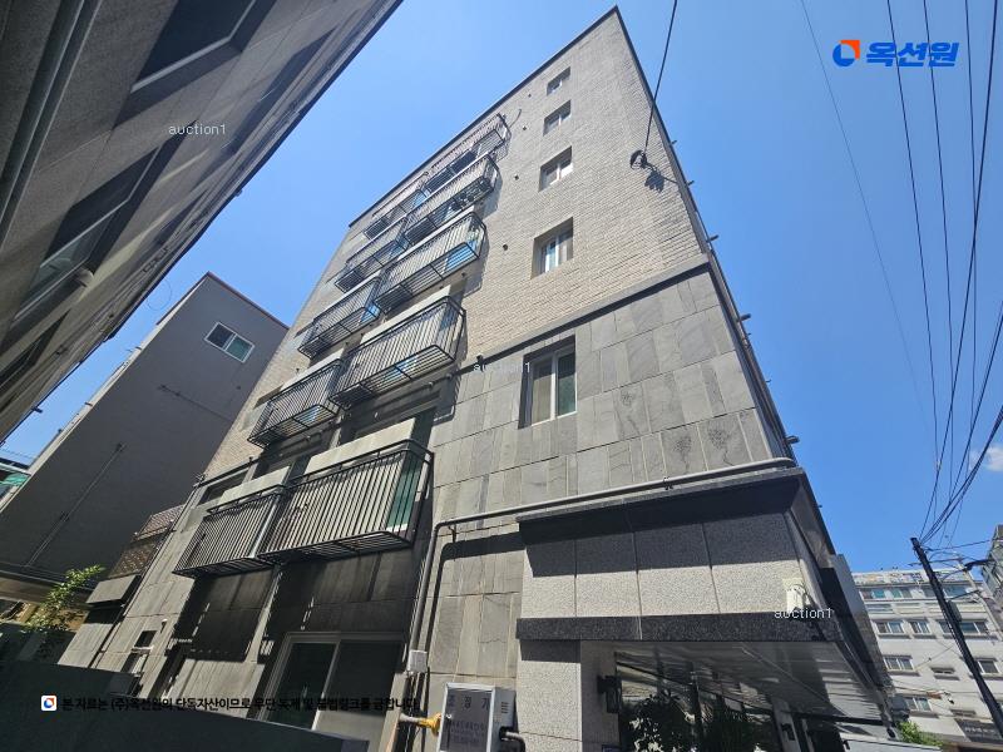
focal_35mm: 13
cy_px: 376
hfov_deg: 106.2
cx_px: 502
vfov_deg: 89.9
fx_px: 377
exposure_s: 1/2122
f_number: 2.2
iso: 50
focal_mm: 2.2
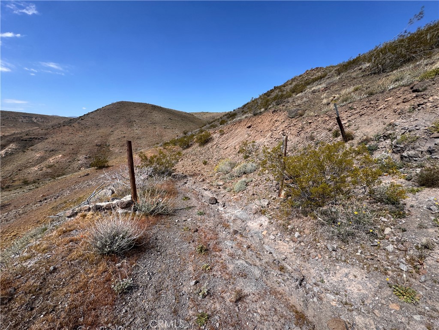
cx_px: 220
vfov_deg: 85.7
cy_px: 165
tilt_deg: -11.9
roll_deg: -1.9
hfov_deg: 102.1
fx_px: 178
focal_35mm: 14
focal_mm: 2.22
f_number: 2.2
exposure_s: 1/2146
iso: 50
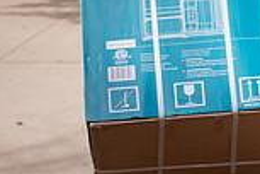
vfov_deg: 5.1
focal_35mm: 266
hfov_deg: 7.5
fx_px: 1921
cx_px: 461
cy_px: -115
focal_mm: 70
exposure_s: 1/400
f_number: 4.5
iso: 125
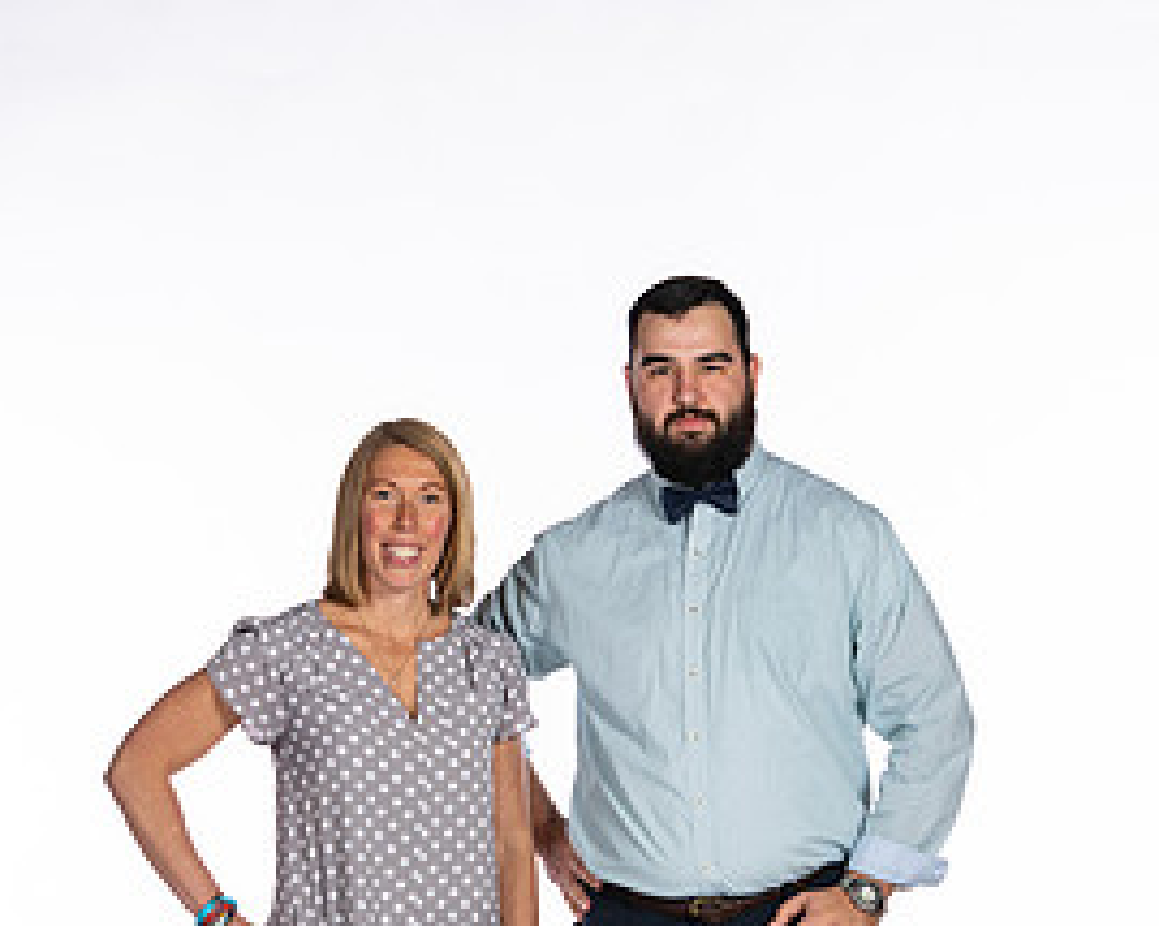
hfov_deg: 11.7
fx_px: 5658
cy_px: 831
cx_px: 564
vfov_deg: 9.3
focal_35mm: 165
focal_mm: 70
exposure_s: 1/100
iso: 100
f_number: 5.6
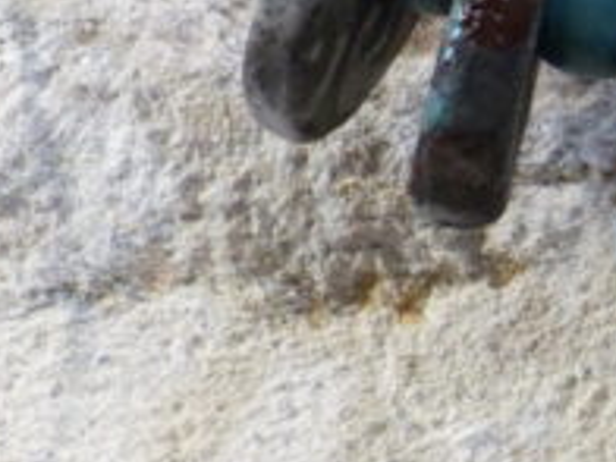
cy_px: 50
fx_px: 3755
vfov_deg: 7.0
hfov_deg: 9.2
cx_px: 902
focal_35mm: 211
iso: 400
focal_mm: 12.5
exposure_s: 1/30
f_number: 2.8
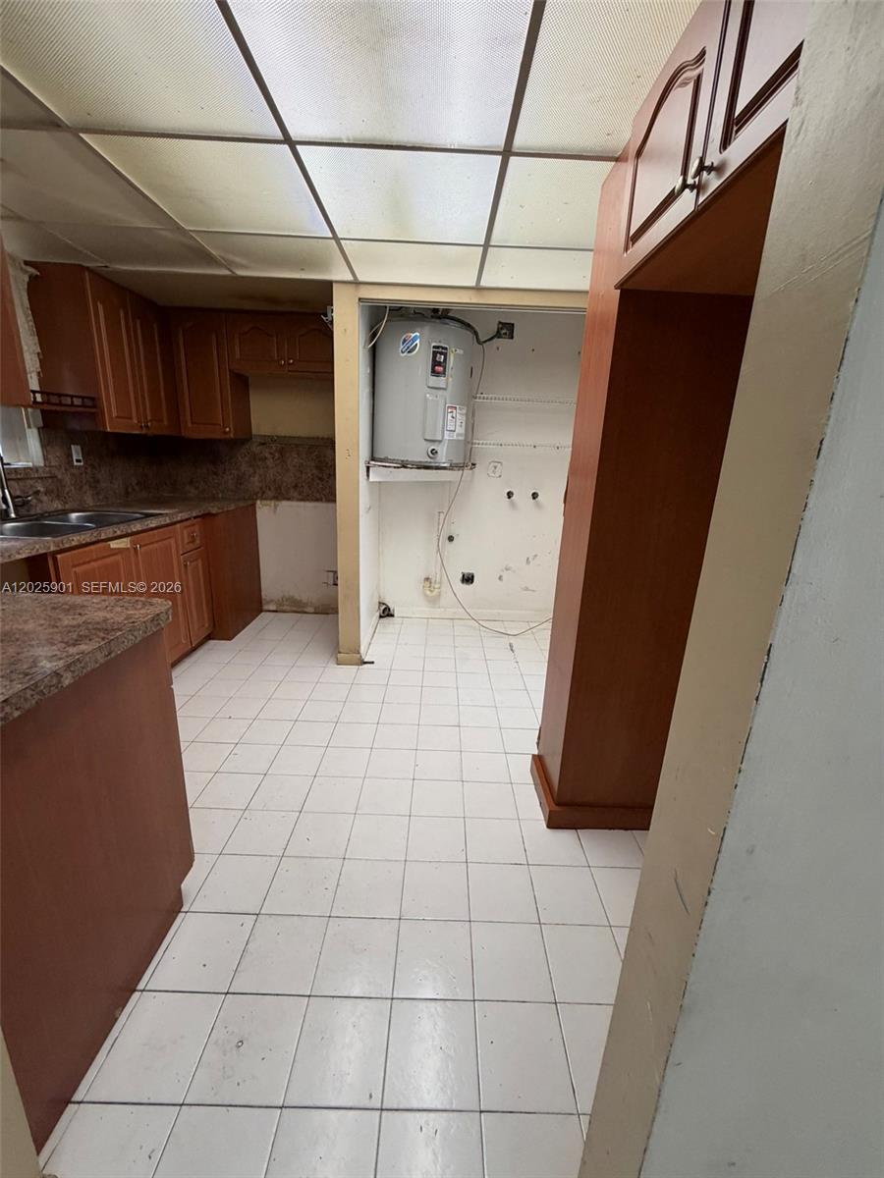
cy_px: 589
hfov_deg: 85.7
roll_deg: -3.5
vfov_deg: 102.1
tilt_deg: -15.9
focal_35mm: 14
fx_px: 477
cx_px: 442
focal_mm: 2.22
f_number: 2.2
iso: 200
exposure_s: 1/60
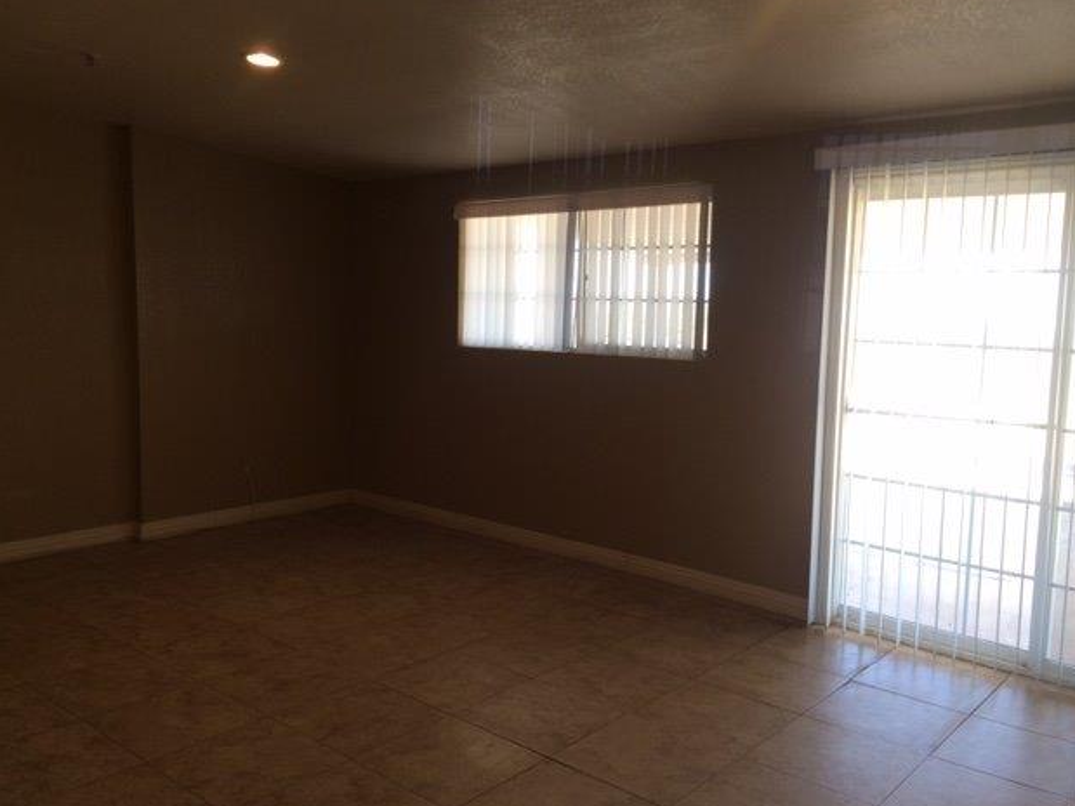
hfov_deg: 60.0
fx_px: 931
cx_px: 524
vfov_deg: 46.8
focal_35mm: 30
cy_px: 401
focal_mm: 4.15
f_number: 2.2
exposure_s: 1/60
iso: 40
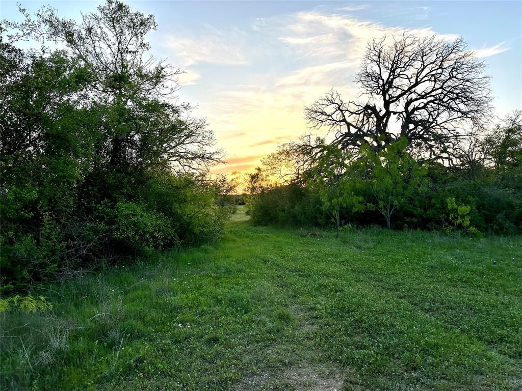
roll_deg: +1.4
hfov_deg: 71.6
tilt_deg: +1.7
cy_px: 196
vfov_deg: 56.8
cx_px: 261
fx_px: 362
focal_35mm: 24
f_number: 1.78
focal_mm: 6.86
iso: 80
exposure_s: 1/642
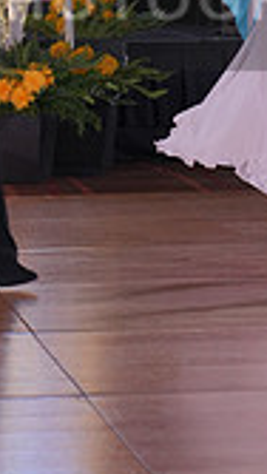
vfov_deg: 10.3
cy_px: -23
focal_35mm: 207
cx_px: 132
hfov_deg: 5.9
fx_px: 2604
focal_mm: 57
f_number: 4
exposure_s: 1/400
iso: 1250
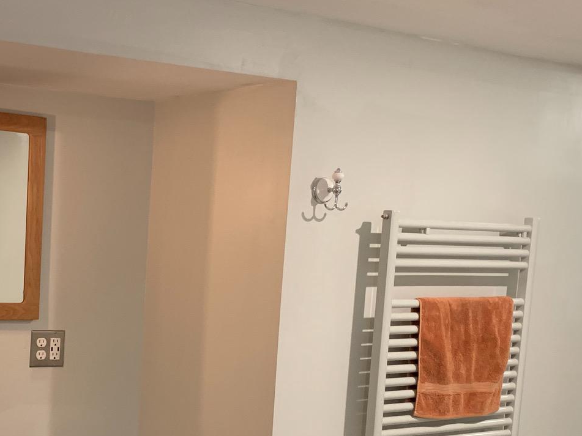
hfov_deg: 33.0
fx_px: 941
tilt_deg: -7.8
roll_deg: -2.5
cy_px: 342
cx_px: 87
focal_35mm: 56
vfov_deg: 25.7
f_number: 1.8
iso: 200
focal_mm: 4.25
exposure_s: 1/60
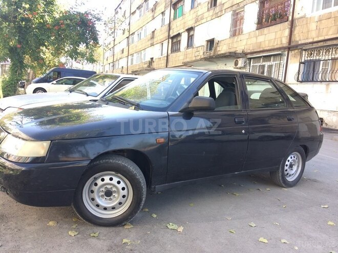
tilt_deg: -10.0
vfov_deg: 48.2
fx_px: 283
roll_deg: -3.7
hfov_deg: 61.7
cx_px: 169
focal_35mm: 29
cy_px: 126
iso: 32
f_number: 2.2
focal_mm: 4.15
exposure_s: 1/125
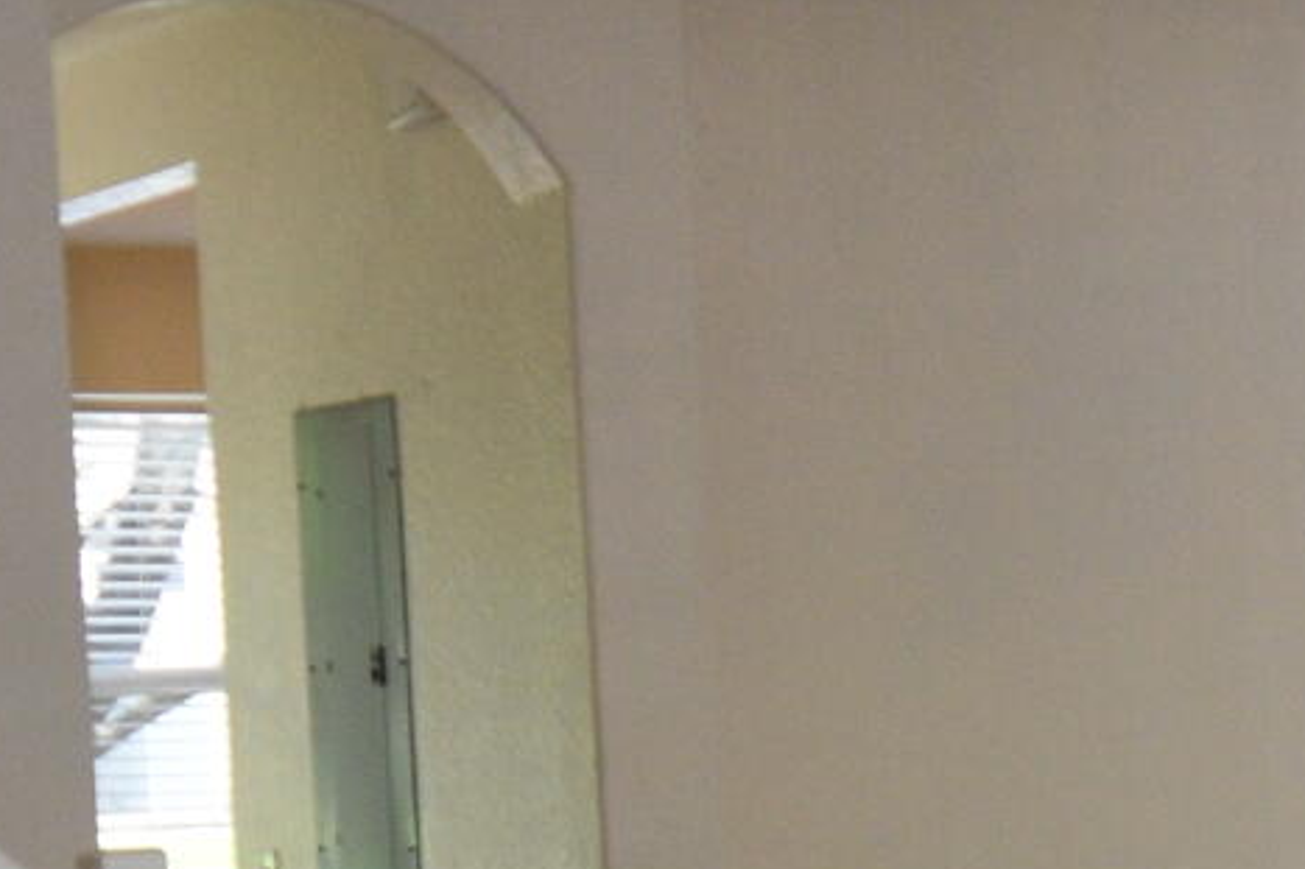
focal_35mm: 125
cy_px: 821
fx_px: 4537
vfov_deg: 10.9
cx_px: 1157
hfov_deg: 16.2
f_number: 5
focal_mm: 13
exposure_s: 1/100
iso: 400
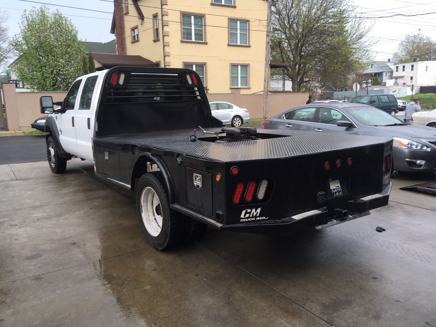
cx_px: 218
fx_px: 365
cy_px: 164
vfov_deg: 48.2
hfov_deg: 61.7
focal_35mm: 29
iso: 25
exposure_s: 1/165
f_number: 2.2
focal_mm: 4.15
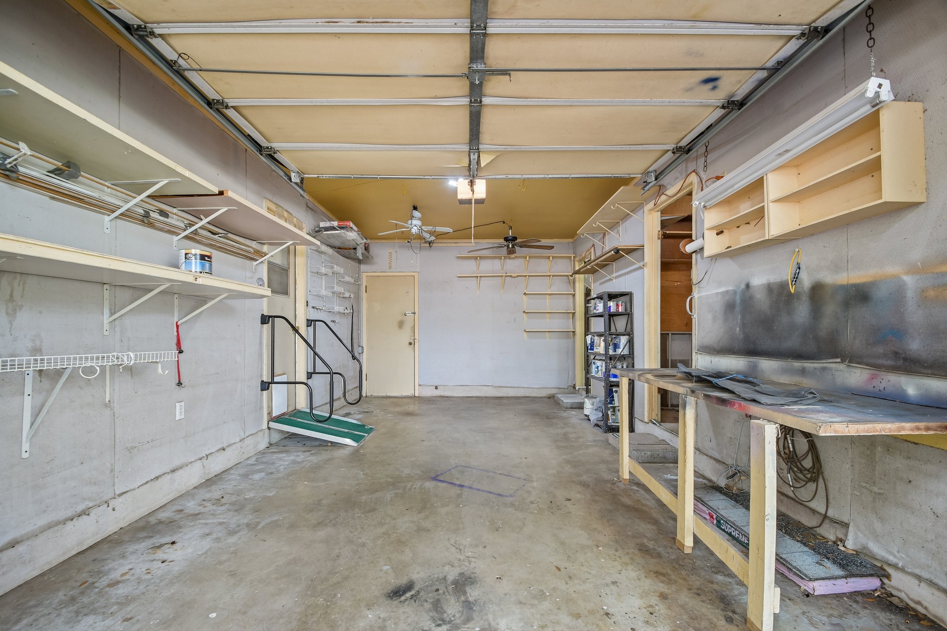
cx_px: 474
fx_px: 395
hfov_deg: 100.4
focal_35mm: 15
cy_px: 316
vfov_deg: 77.3
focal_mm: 10
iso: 400
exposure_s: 1/8
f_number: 8
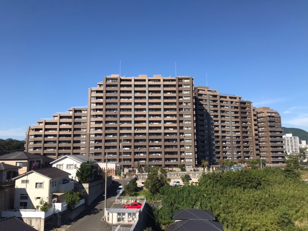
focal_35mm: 28
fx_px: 249
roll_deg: +0.5
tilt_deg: +10.9
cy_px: 116
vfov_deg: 49.7
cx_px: 154
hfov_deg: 63.4
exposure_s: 1/2336
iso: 20
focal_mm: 3.99
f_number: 1.8
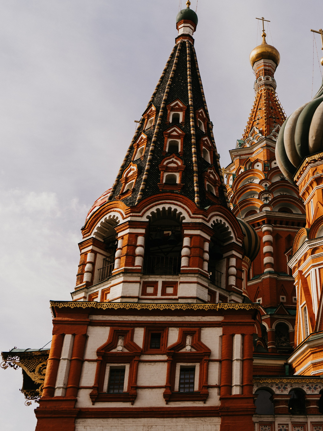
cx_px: 290
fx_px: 634
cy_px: 217
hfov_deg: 27.5
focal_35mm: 51
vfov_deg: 37.5
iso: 100
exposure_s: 1/500
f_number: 4
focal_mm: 35
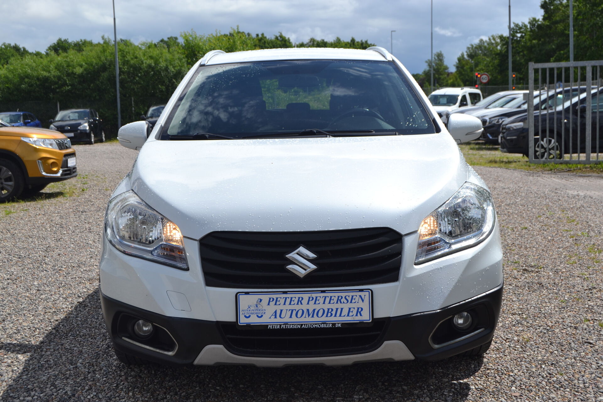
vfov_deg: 28.1
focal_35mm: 48
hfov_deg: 41.1
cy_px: 201
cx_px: 302
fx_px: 804
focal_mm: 32
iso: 100
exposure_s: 1/320
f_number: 9
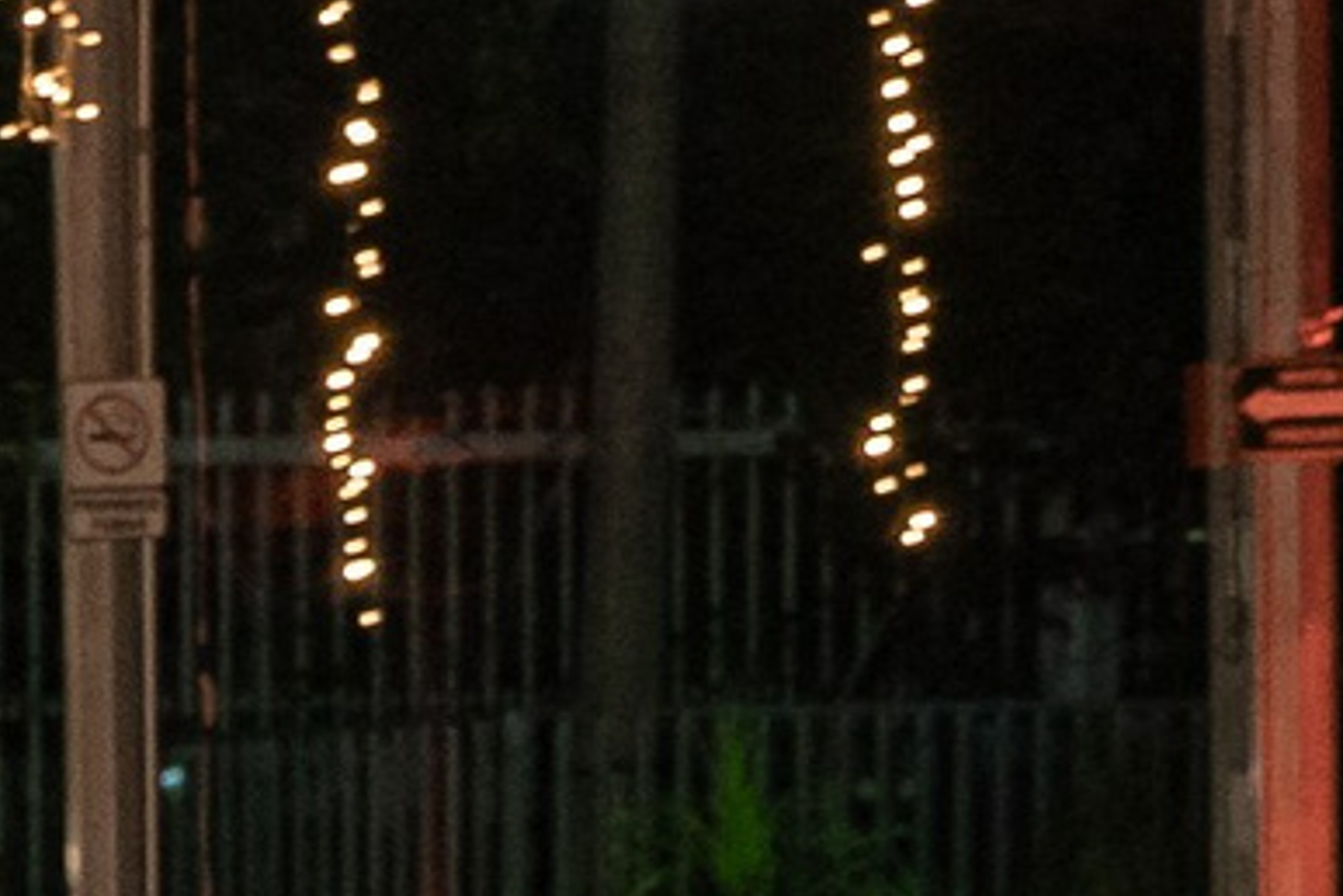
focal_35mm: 185
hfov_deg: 8.7
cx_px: -3012
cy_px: 1617
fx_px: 6901
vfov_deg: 7.2
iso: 2000
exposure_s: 1/200
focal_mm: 28
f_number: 5
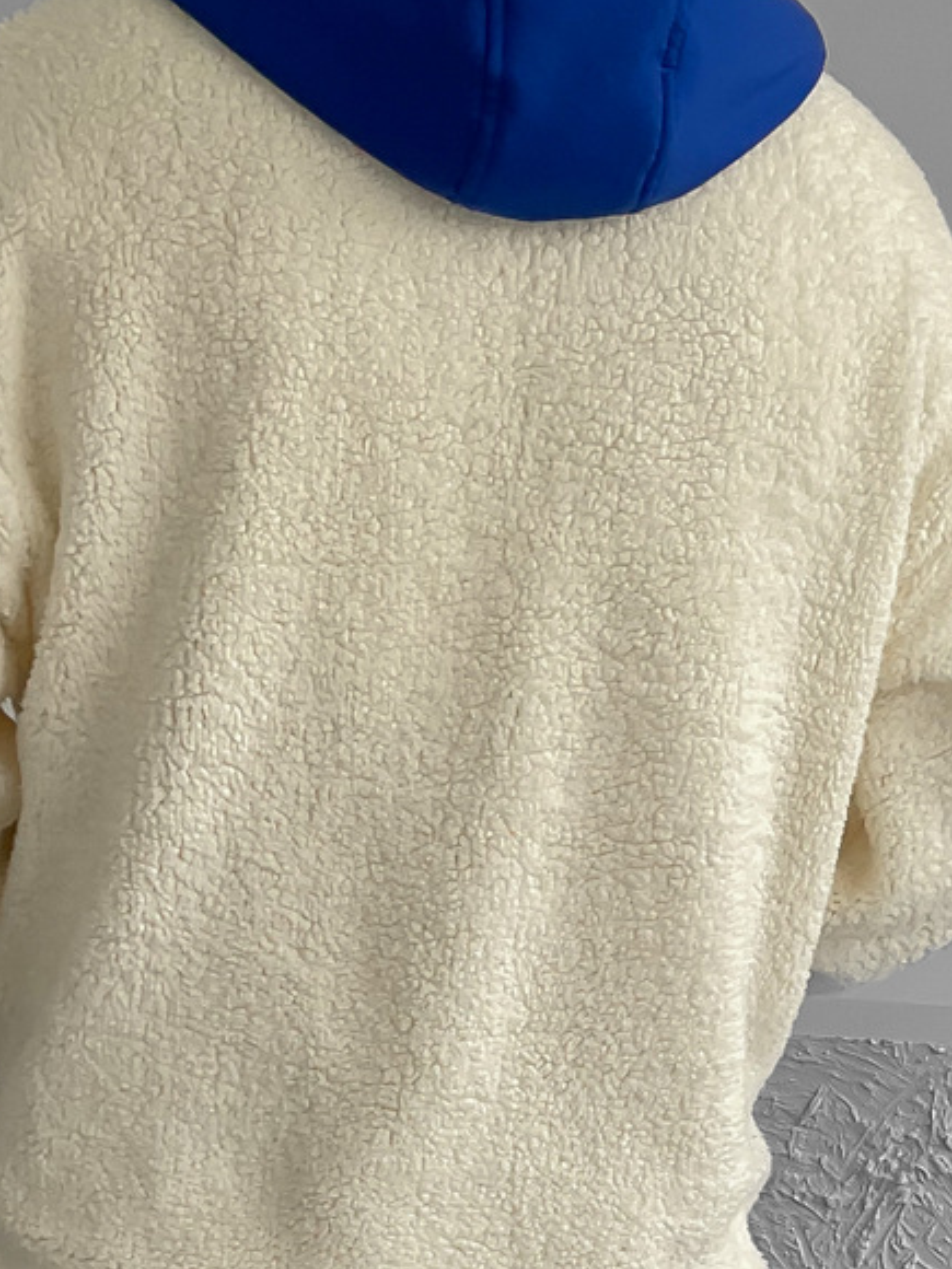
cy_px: 1427
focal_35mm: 80
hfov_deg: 18.4
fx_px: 2934
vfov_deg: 22.9
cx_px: 495
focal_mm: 3
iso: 50
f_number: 1.8
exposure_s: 1/120
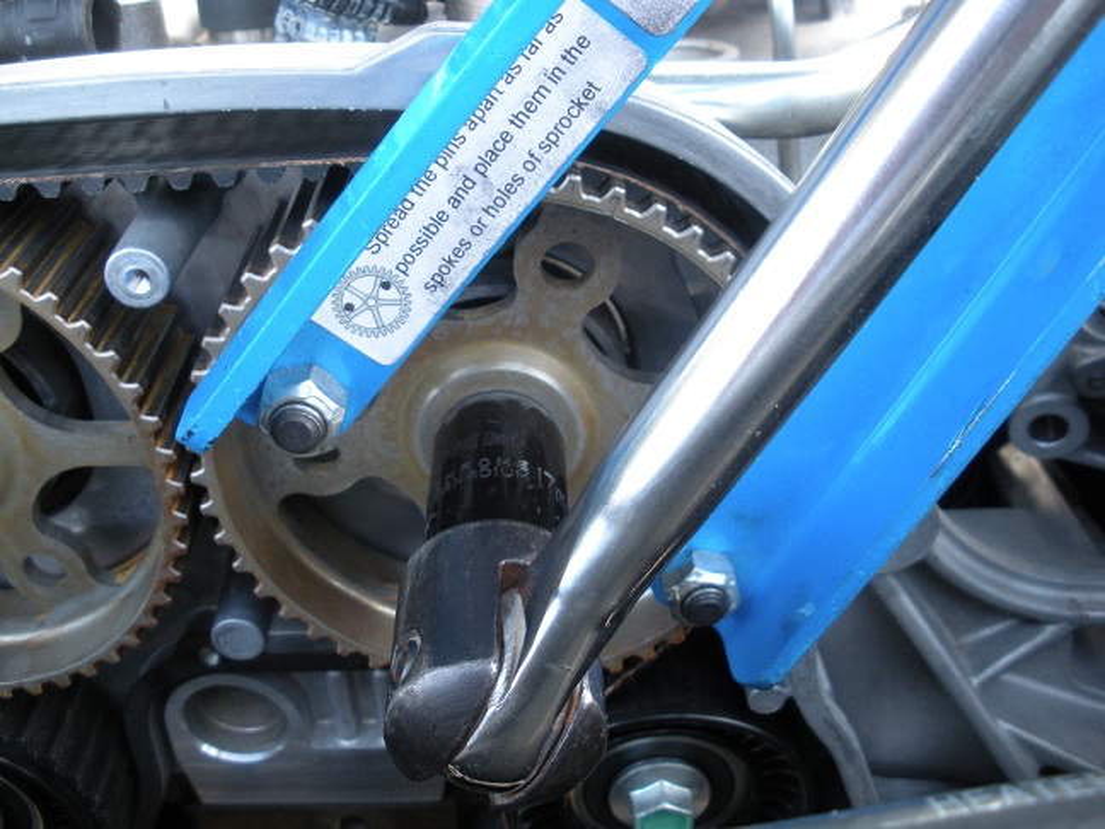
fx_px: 1149
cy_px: 414
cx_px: 552
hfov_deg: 51.4
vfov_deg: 39.7
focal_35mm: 36
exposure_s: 1/58.8
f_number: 3.5
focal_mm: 6.3
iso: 242
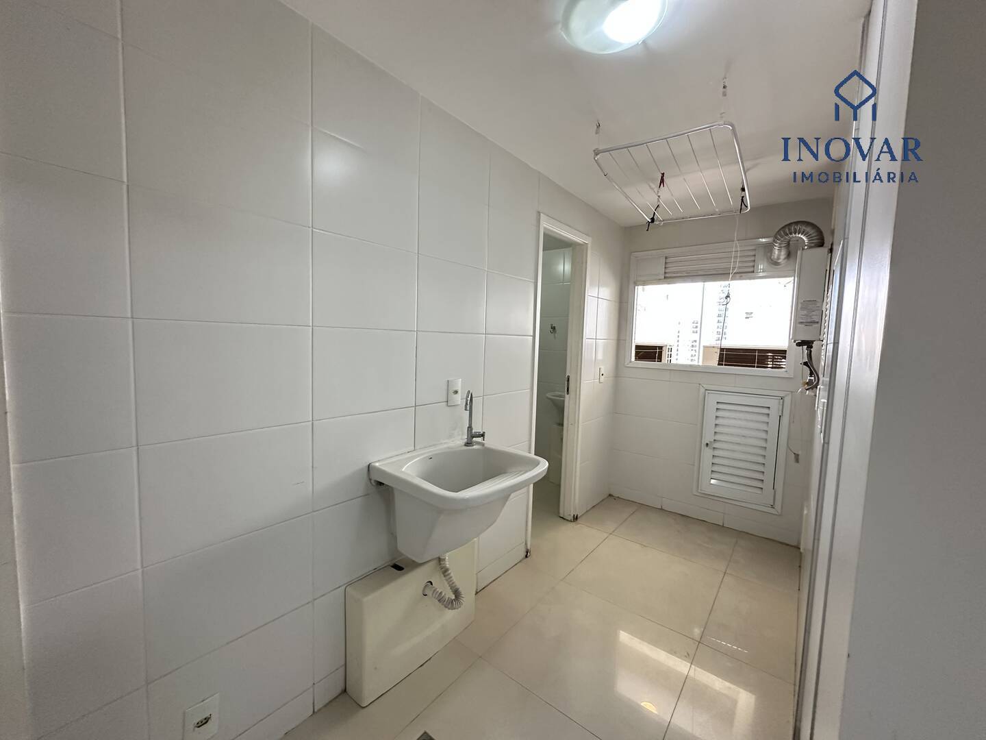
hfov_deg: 102.1
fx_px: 399
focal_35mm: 14
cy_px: 370
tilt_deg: -5.1
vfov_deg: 85.7
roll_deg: -2.5
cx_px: 493
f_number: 2.2
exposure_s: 1/120
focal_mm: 2.22
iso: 320
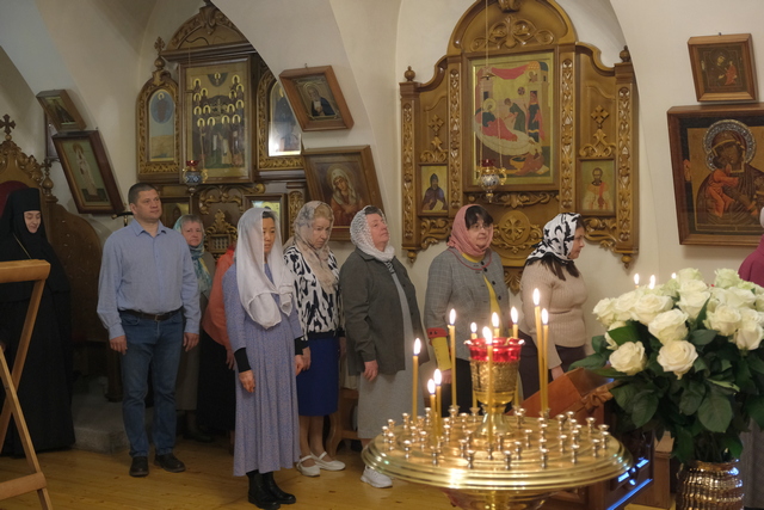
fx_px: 1040
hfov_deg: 40.3
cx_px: 382
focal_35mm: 49
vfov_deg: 27.5
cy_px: 255
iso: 2000
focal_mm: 32.9
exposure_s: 1/60
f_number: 3.6
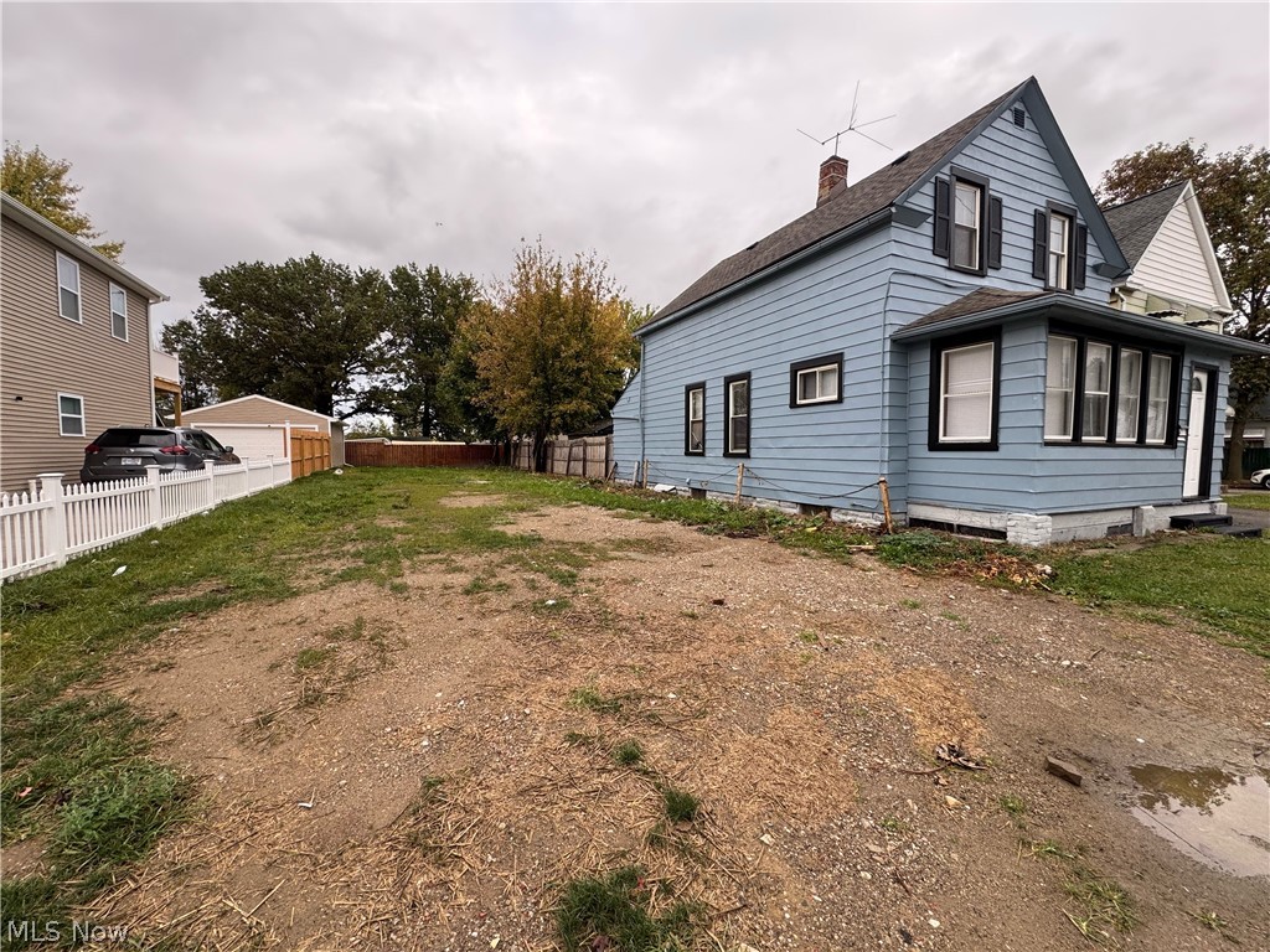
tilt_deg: -4.5
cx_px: 635
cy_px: 476
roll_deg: -0.9
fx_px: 514
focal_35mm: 14
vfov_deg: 85.7
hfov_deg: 102.1
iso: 40
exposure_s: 1/175
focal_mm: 2.22
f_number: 2.2
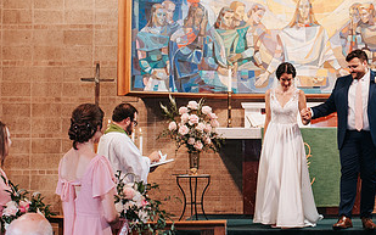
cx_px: 307
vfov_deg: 12.9
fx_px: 1035
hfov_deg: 20.3
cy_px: 105
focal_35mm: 101
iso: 720
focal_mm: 35
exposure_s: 1/125
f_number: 3.2
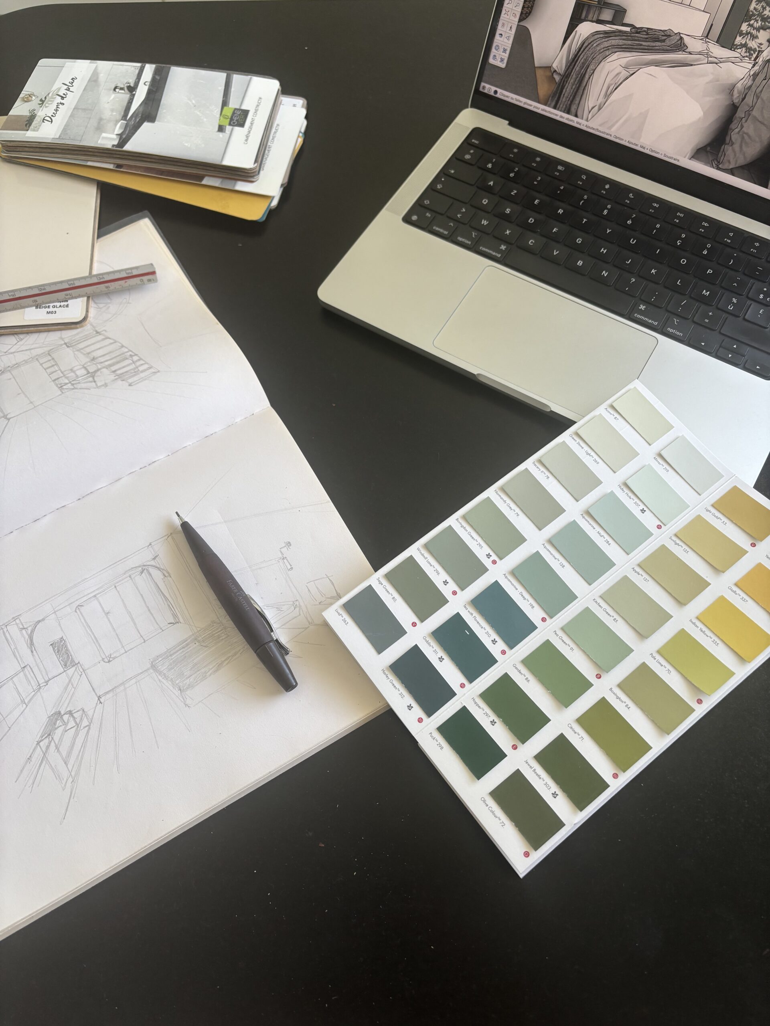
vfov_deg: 67.3
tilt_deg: -64.7
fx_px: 771
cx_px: 385
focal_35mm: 26
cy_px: 513
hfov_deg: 53.1
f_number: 1.6
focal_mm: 5.96
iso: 80
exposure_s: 1/121
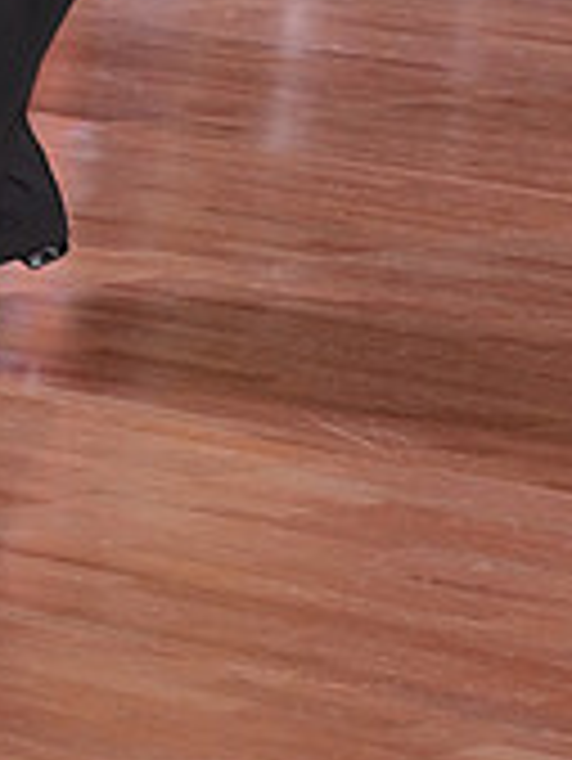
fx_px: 6689
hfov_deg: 4.9
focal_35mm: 304
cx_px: -200
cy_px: -315
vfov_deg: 6.4
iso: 4000
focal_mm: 92
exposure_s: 1/200
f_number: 5.6
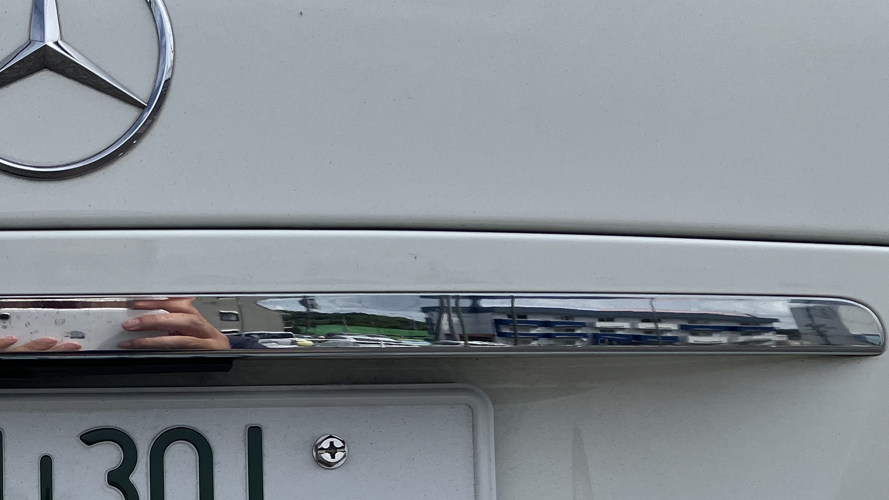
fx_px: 1532
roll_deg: +0.7
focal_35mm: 65
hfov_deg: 30.5
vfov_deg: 17.9
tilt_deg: -9.2
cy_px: 537
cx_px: 38
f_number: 1.8
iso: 32
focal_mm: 3.99
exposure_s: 1/2857
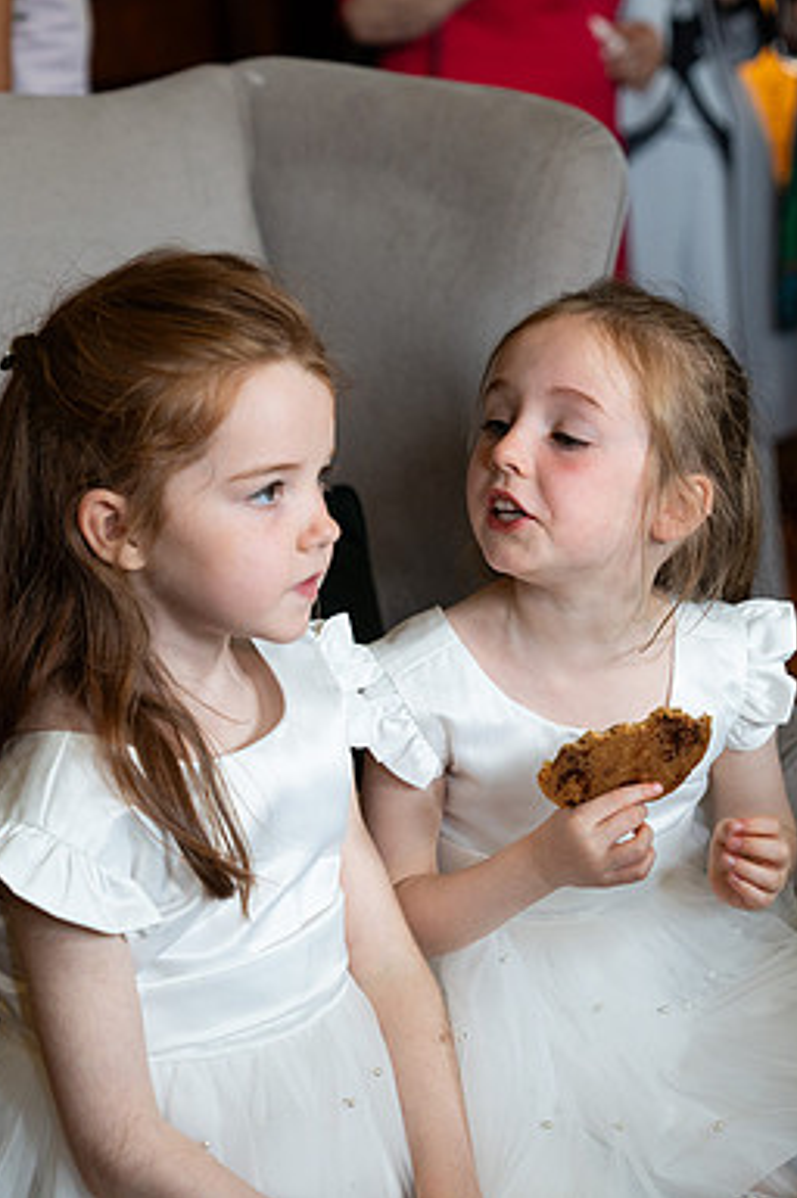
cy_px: 599
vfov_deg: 23.7
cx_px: 486
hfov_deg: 15.8
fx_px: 2861
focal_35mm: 86
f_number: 2.8
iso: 1000
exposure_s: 1/160
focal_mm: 57
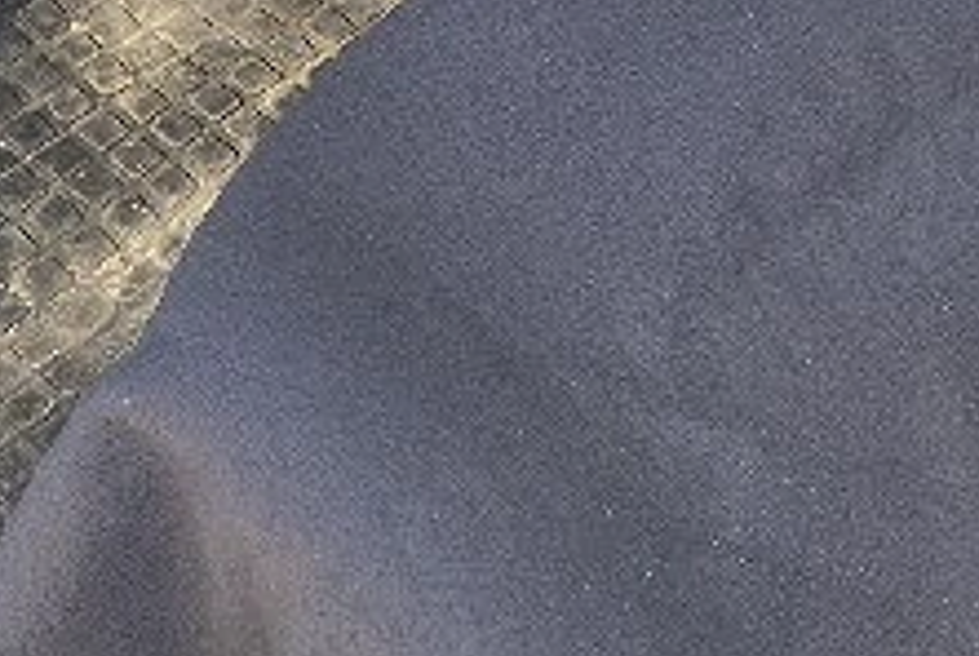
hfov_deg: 18.0
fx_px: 2941
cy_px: -869
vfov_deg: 10.9
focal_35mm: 108
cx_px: 1147
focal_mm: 5.4
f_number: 1.8
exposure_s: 1/182
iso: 50
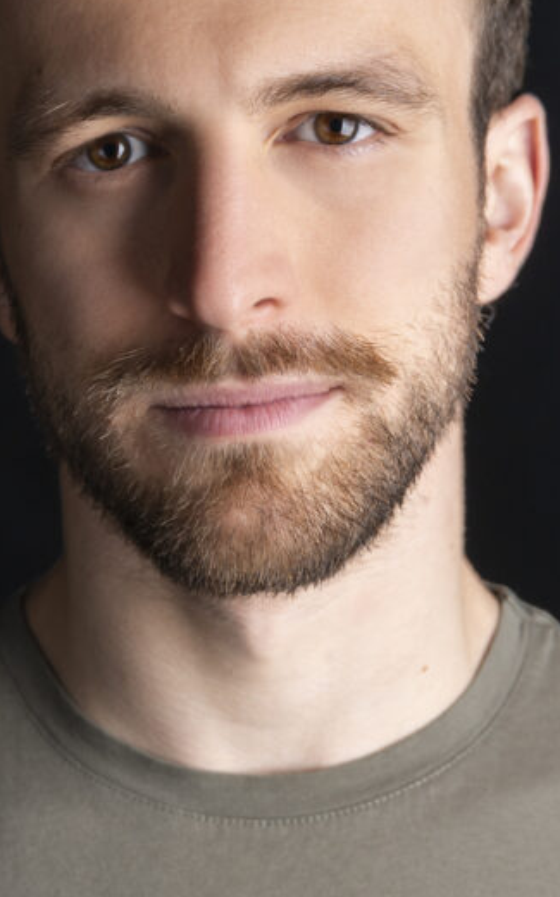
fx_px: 3032
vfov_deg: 16.8
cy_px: 513
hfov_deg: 10.6
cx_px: 246
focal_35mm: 124
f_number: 5
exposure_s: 1/125
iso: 250
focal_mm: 55
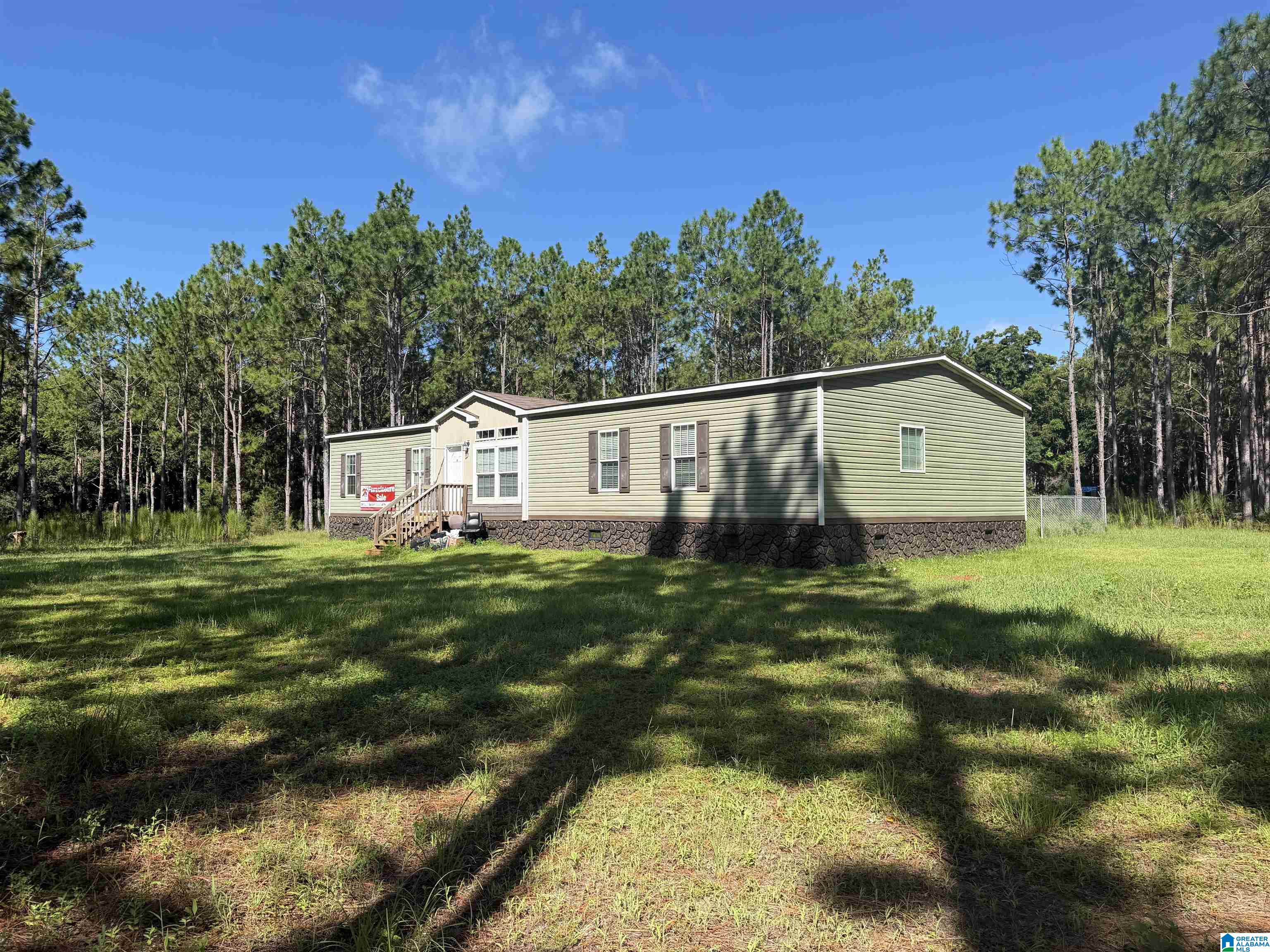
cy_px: 476
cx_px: 635
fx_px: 881
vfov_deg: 56.8
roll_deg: +0.6
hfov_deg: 71.6
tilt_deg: +2.6
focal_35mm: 24
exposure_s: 1/2703
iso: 80
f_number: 1.78
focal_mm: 6.76
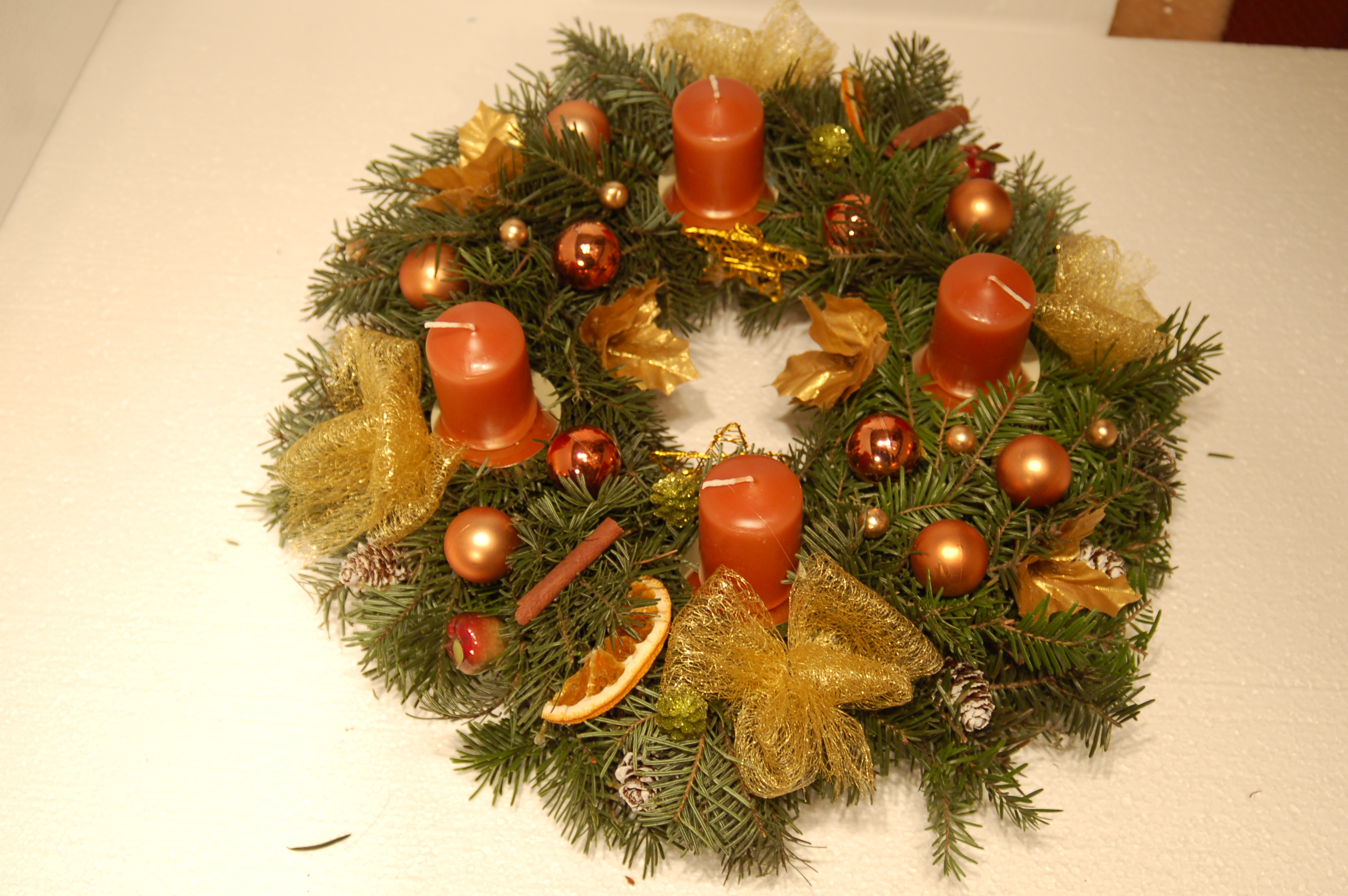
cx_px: 680
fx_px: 2002
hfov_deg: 37.2
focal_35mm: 54
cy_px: 442
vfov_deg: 25.2
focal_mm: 35
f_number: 3.8
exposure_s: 1/45
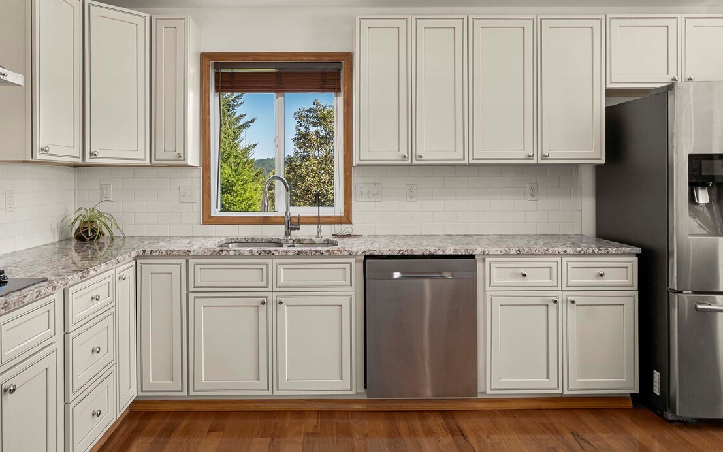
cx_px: 331
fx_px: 493
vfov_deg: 49.0
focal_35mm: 25
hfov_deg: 72.4
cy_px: 182
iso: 320
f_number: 6.7
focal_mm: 16
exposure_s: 1/30
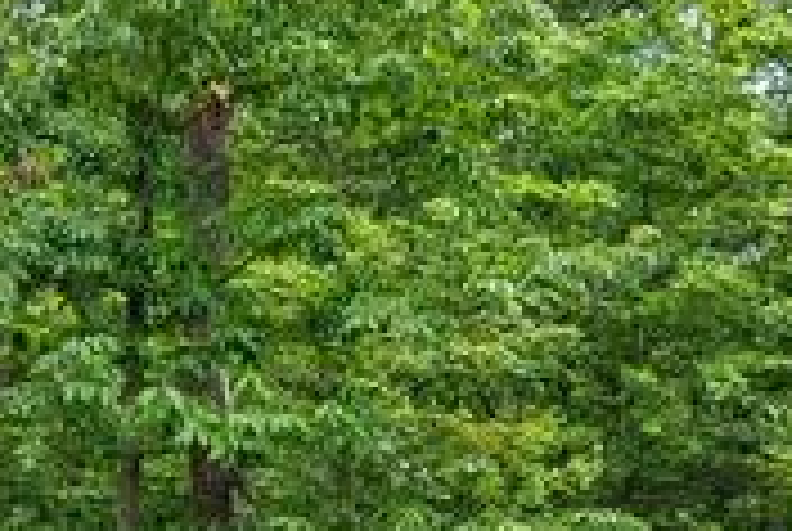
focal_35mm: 93
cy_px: 536
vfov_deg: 14.5
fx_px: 2049
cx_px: 356
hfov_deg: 21.9
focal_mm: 16
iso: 640
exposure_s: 1/320
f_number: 8
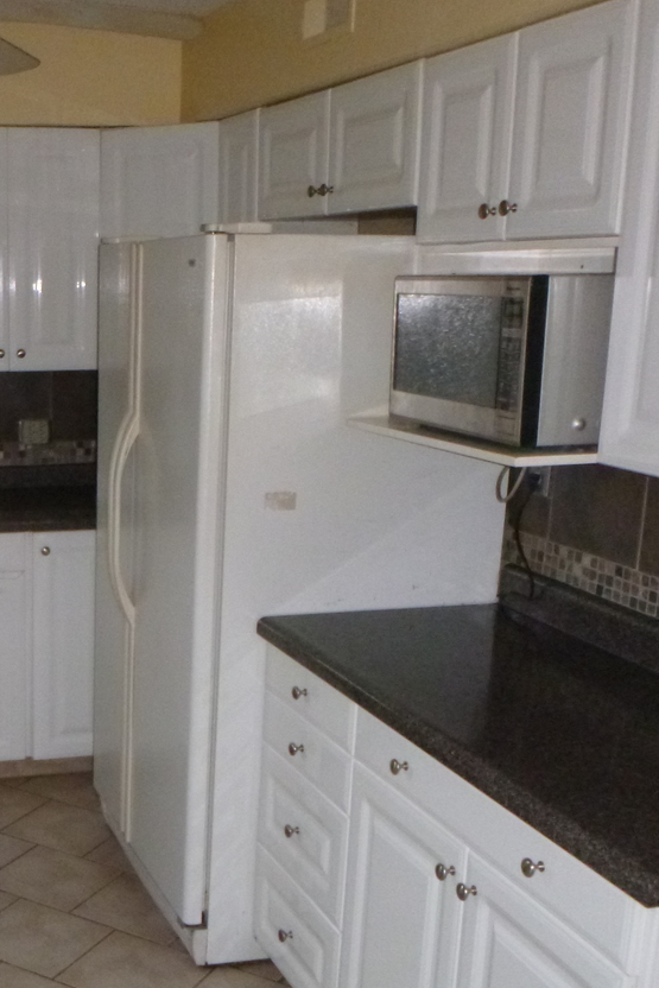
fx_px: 1235
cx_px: -7
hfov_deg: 28.0
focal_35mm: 45
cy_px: 614
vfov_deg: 43.3
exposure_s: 1/60
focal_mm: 4.5
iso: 400
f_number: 3.9
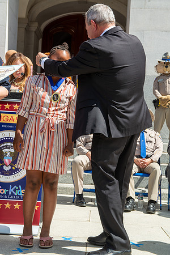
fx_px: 397
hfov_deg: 24.2
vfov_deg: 35.6
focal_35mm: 56
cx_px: 85
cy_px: 128
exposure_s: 1/125
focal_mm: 56
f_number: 8
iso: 110
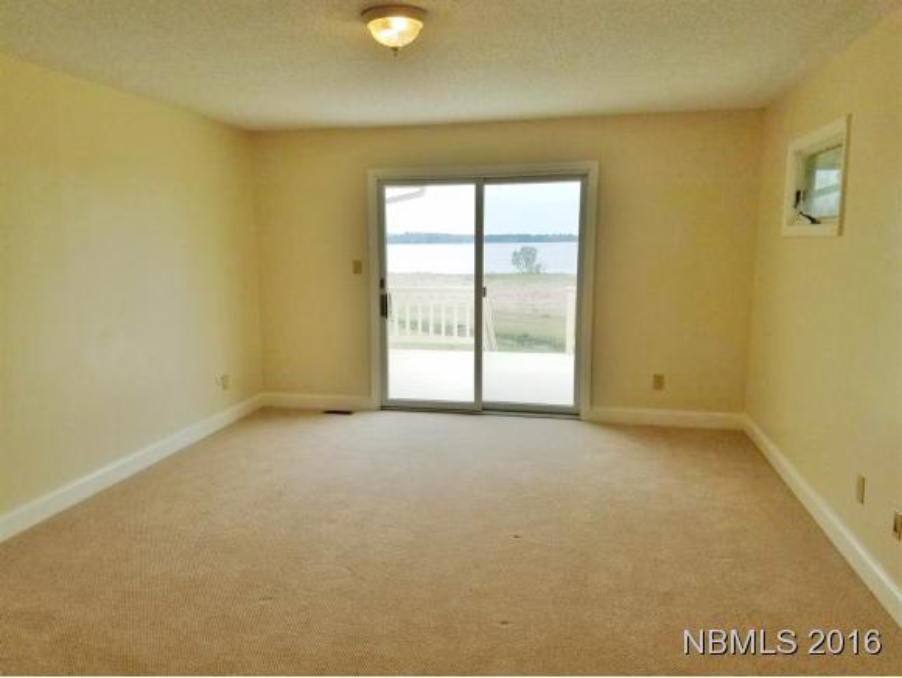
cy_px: 339
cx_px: 451
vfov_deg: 51.4
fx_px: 704
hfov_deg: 65.3
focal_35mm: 27
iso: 50
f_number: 1.7
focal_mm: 4.25
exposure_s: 1/572
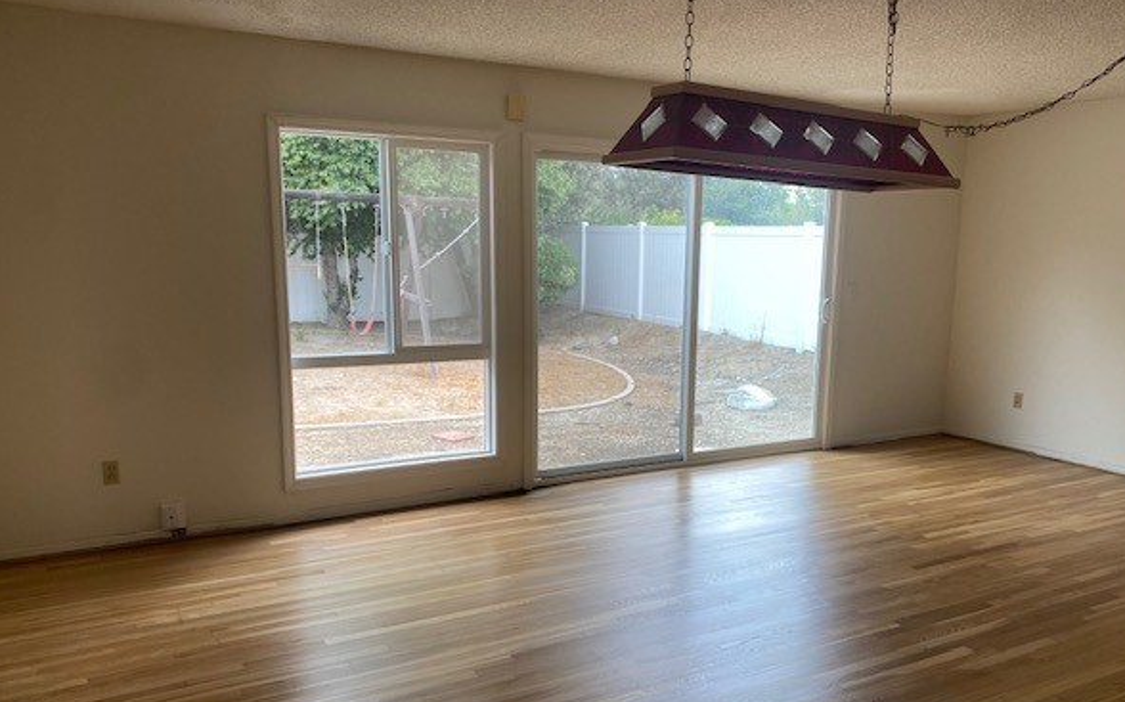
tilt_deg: -11.0
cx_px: 595
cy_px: 417
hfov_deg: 62.9
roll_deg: -1.4
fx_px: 919
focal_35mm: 30
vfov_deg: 41.6
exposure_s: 1/120
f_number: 1.8
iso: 50
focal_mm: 4.25
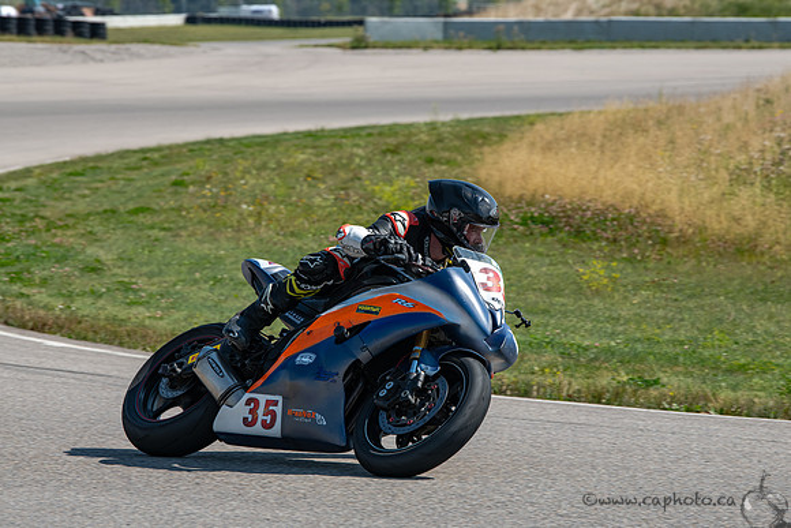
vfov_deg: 6.5
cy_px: 281
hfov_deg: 9.7
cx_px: 421
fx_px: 4678
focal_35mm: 213
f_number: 9
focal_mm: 200
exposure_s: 1/800
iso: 250
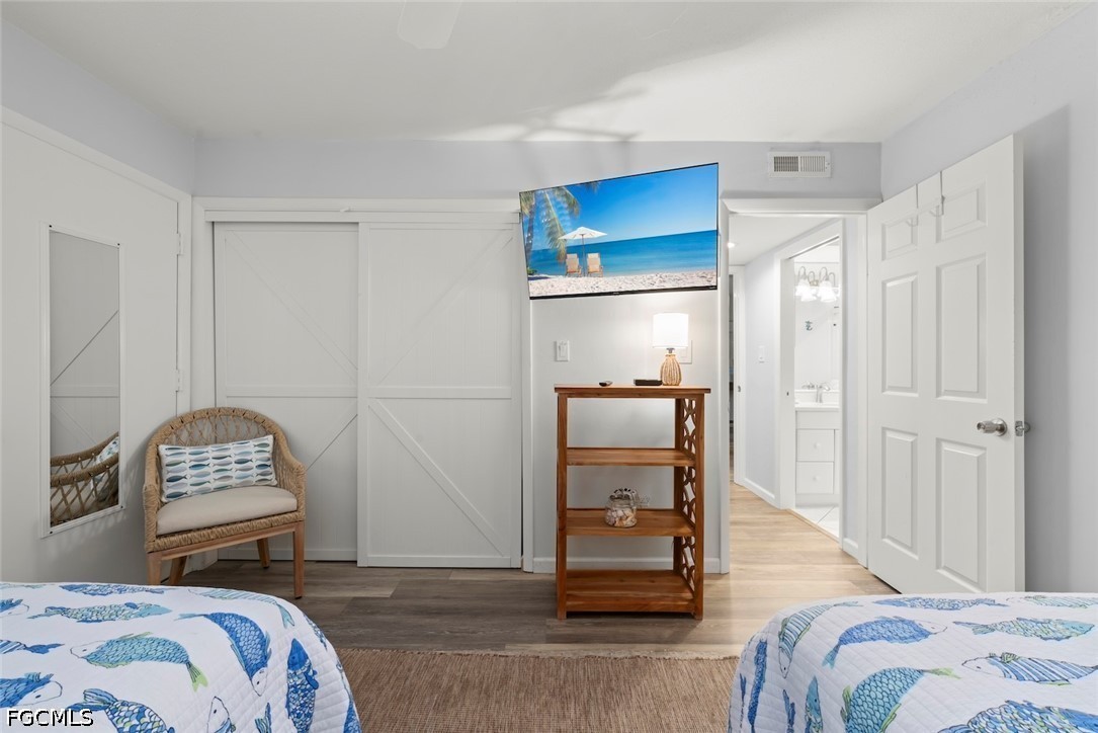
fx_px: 427
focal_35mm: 14
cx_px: 549
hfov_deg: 104.2
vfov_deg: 81.2
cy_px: 366
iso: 400
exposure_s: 2
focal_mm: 14
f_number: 11
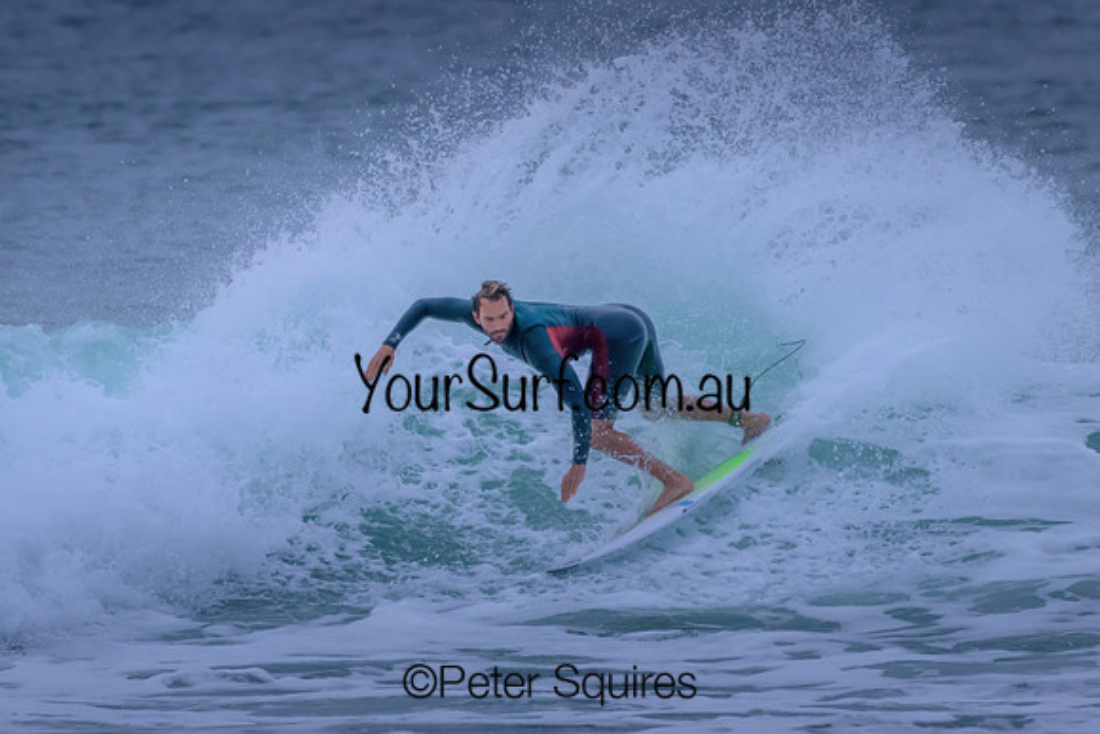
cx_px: 550
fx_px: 27505
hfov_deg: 2.3
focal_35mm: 900
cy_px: 367
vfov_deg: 1.5
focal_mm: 900
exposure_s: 1/500
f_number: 11
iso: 11400
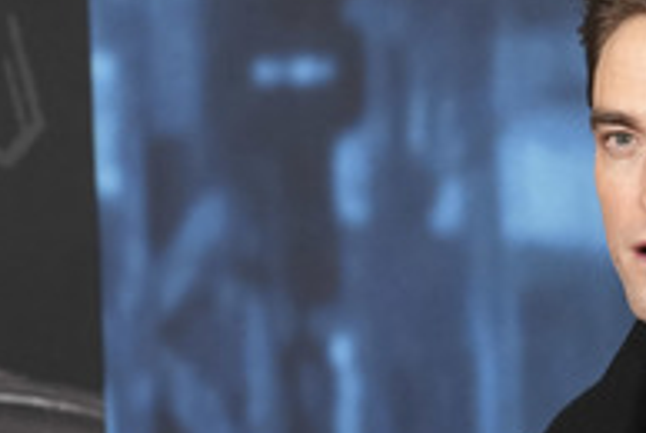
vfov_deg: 4.9
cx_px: 569
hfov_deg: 7.3
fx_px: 5032
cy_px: 366
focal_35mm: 280
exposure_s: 1/500
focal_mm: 121
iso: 5000
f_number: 5.6
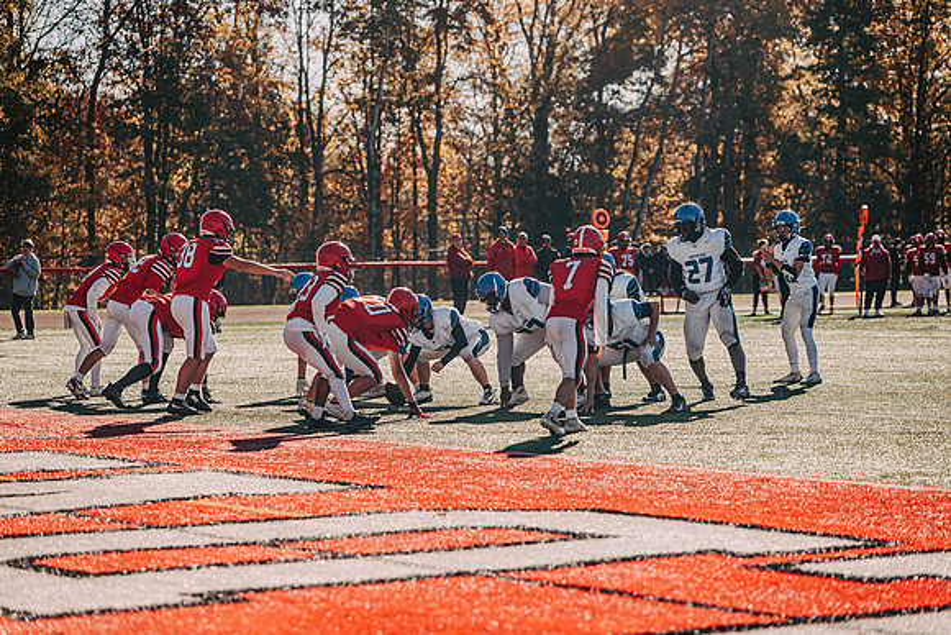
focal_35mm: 120
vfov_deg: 11.4
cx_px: 476
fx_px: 3171
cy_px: 318
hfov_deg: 17.1
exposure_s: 1/2000
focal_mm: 120
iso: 250
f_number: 3.2
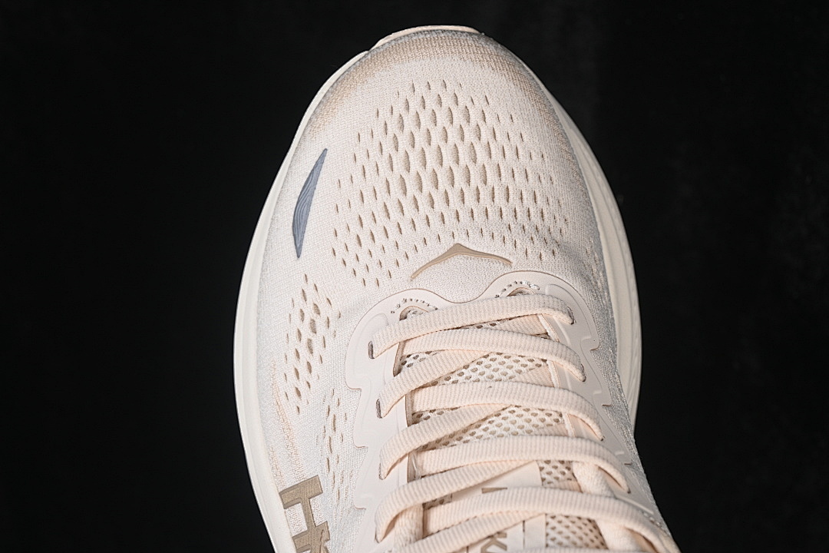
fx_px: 1727
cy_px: 276
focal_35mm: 75
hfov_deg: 27.0
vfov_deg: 18.2
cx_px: 414
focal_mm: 50
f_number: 7.1
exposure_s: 1/80
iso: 160
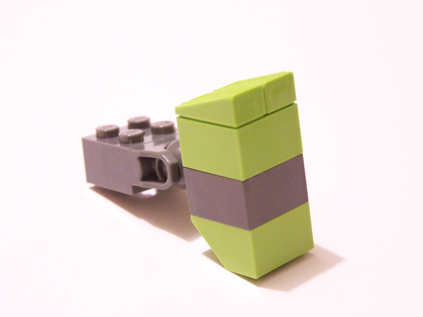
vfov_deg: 12.7
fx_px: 1430
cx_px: 212
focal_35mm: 117
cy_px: 158
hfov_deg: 16.8
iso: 400
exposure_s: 1/8
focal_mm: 19.4
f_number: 3.2
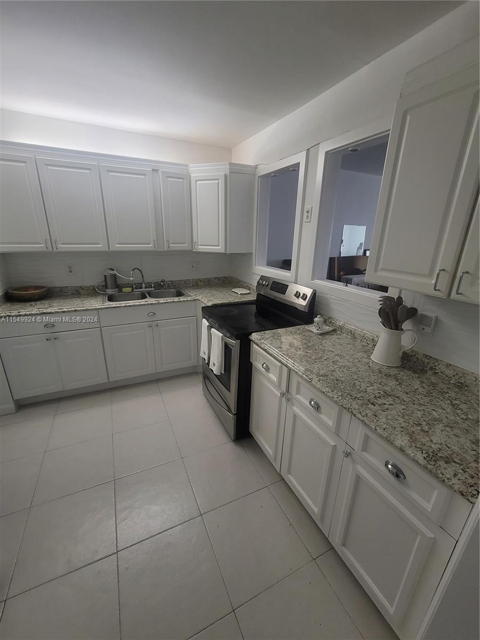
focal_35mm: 13
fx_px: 240
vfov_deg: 106.2
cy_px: 320
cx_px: 240
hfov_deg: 89.9
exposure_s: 1/60
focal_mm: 2.2
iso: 160
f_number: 2.2
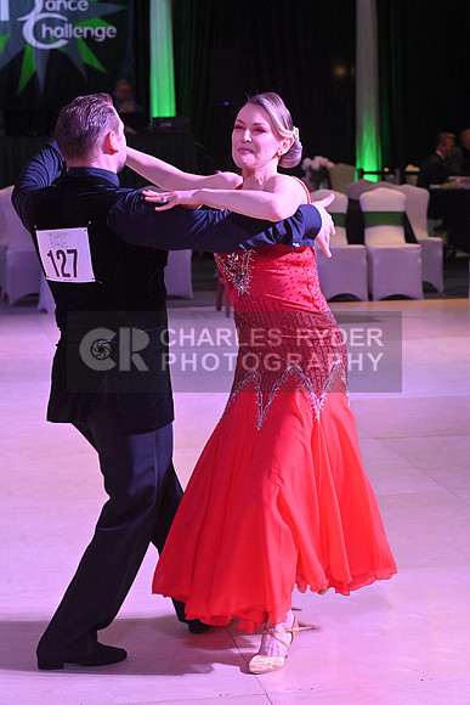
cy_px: 352
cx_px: 235
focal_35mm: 92
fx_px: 1800
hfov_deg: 14.9
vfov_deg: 22.1
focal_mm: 92
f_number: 8
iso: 5000
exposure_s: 1/320
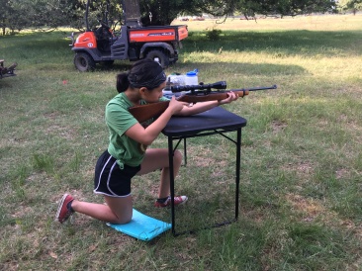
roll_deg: +3.0
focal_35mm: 29
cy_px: 136
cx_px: 181
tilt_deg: -20.4
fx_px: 303
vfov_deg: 48.2
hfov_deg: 61.7
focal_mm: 4.15
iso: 25
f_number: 2.2
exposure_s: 1/120
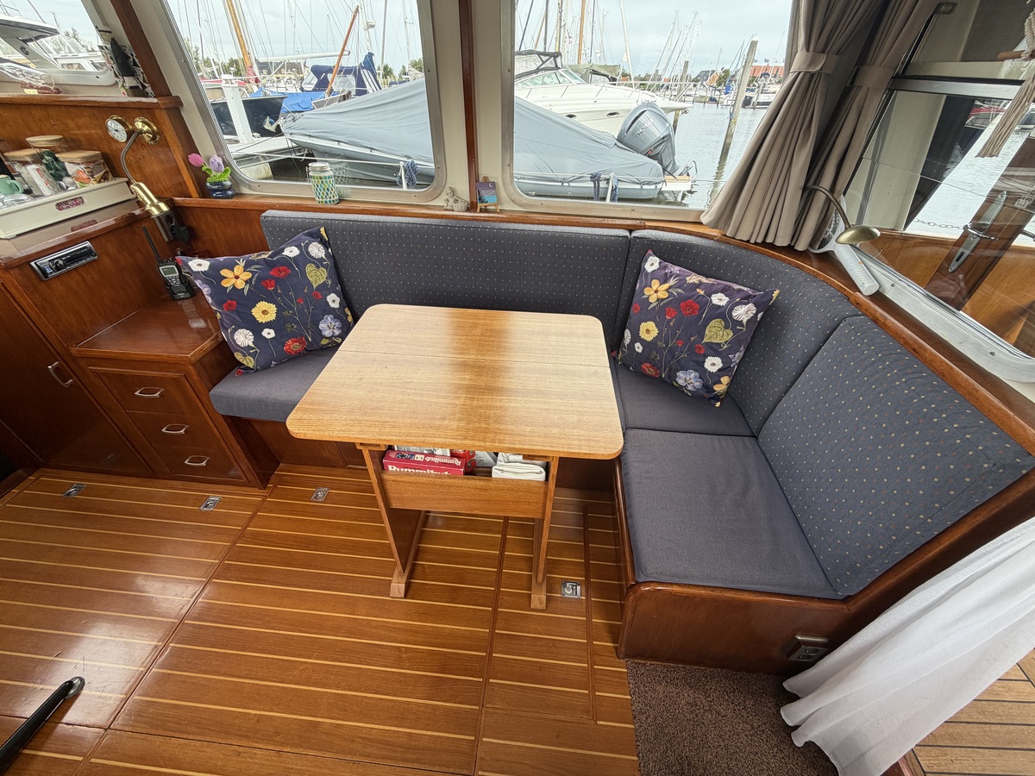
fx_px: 419
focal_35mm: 14
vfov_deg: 85.7
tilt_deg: -35.3
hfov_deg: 102.1
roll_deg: -0.3
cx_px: 518
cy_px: 388
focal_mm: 2.22
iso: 64
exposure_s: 1/121
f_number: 2.2
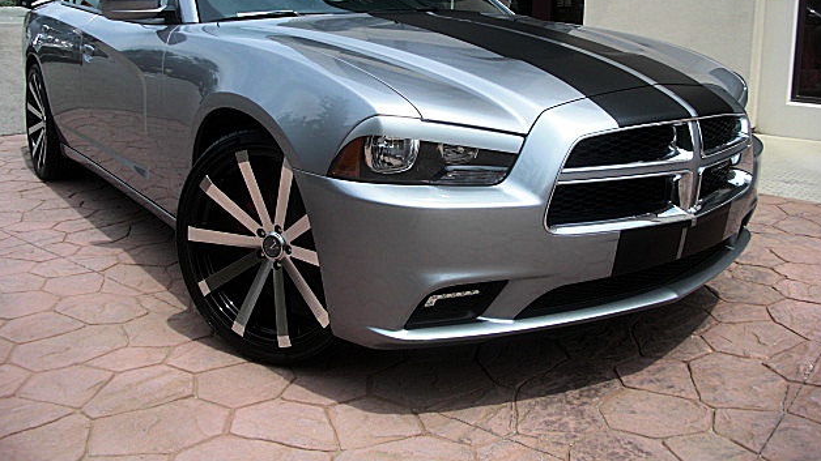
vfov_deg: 29.5
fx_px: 871
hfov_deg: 50.5
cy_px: 158
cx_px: 408
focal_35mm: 40
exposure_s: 1/800
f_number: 2.8
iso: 50
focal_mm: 6.3
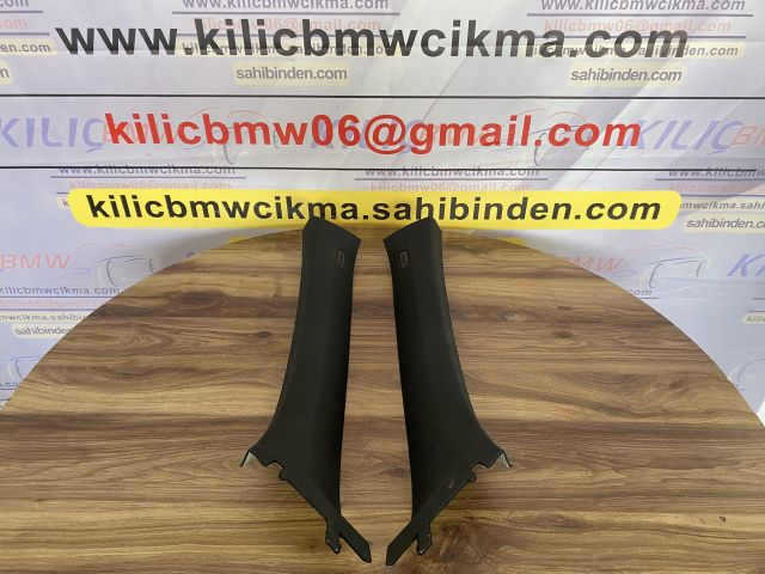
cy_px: 287
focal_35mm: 26
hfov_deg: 67.3
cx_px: 382
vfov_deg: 53.1
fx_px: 575
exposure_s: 1/60
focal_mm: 4.25
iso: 200
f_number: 1.8
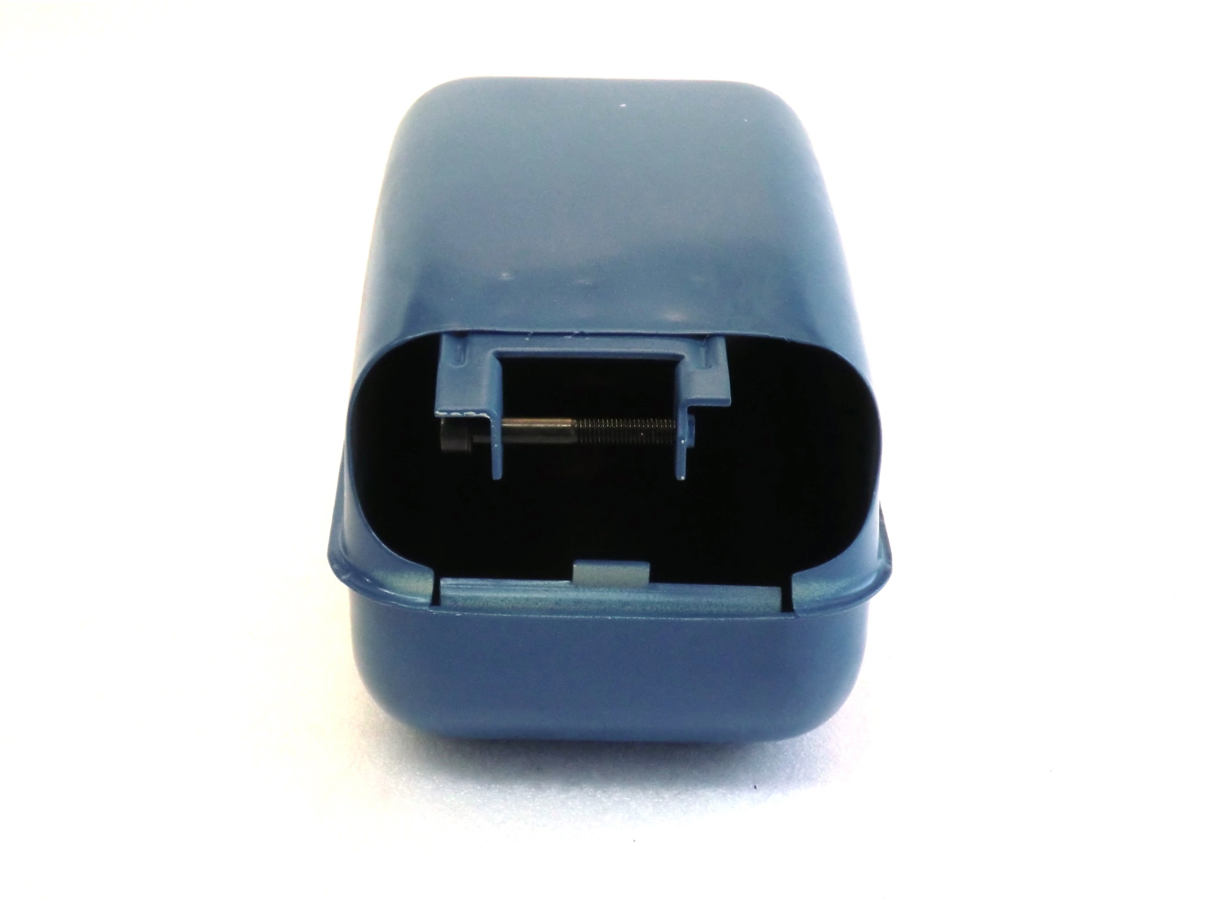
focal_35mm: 62
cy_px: 458
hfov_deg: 31.2
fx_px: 2187
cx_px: 610
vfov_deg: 23.7
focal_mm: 11.16
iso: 320
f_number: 4.3
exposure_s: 1/60
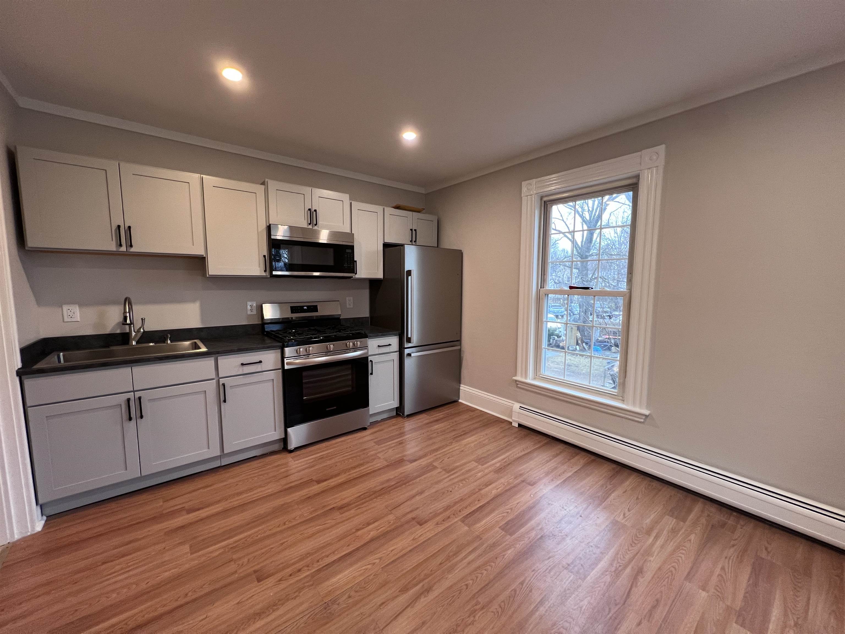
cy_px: 317
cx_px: 422
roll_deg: +0.9
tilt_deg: -6.1
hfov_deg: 106.2
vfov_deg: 89.9
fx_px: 317
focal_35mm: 13
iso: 160
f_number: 1.8
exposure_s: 1/60
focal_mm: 1.57
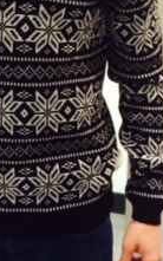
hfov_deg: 14.2
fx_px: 654
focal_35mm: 92
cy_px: 64
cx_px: 61
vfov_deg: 22.3
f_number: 2.2
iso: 200
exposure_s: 1/30
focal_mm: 4.12
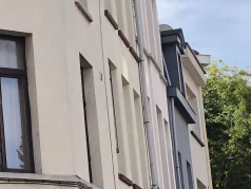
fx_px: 1023
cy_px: 147
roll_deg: +2.1
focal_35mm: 141
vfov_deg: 10.5
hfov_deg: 12.8
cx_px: -190
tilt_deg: +12.9
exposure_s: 1/941
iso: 20
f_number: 1.8
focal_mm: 4
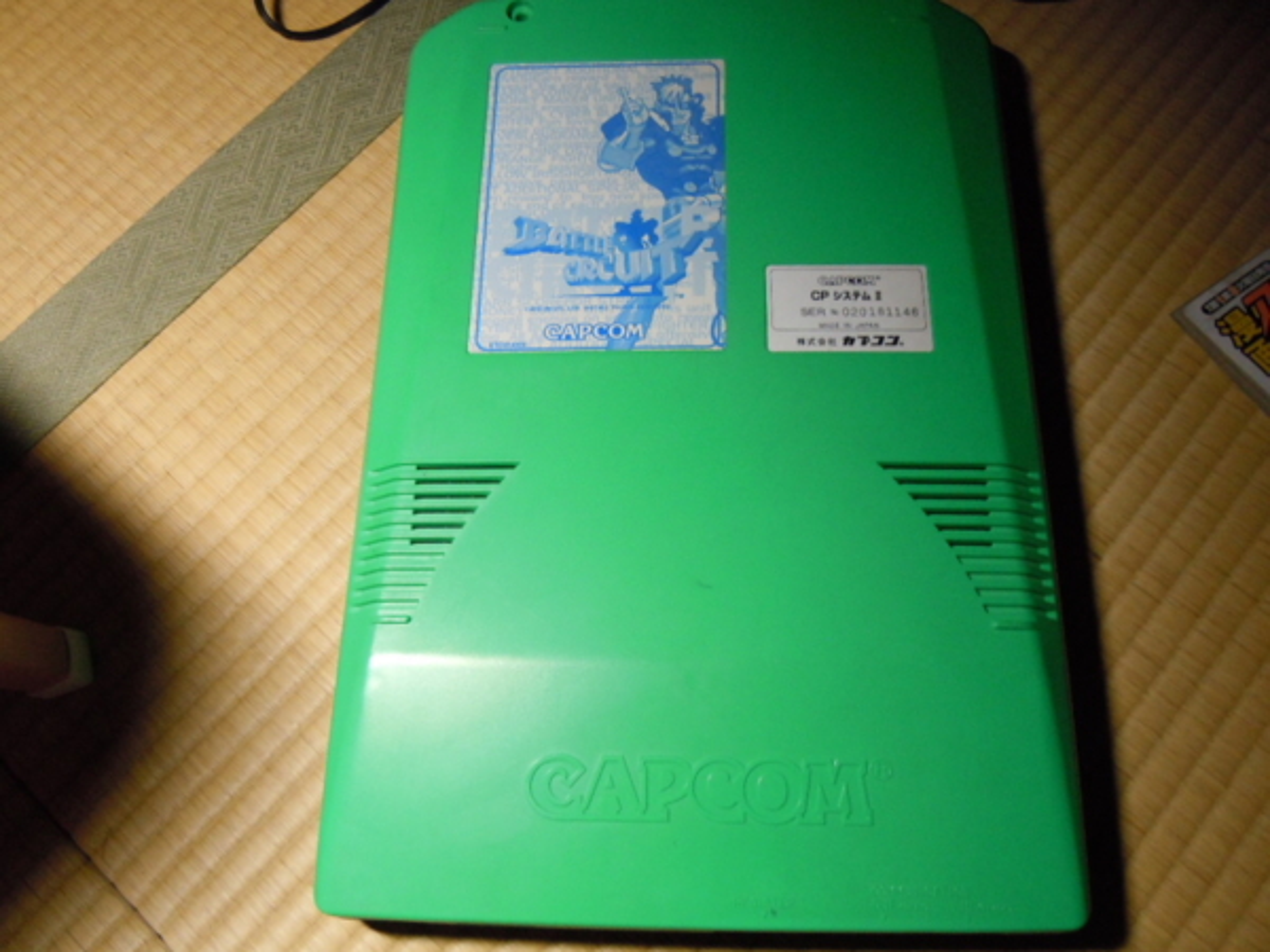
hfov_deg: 60.0
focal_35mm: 30
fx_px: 1101
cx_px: 635
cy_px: 476
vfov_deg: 46.8
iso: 400
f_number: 3.5
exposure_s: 1/10
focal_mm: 5.4
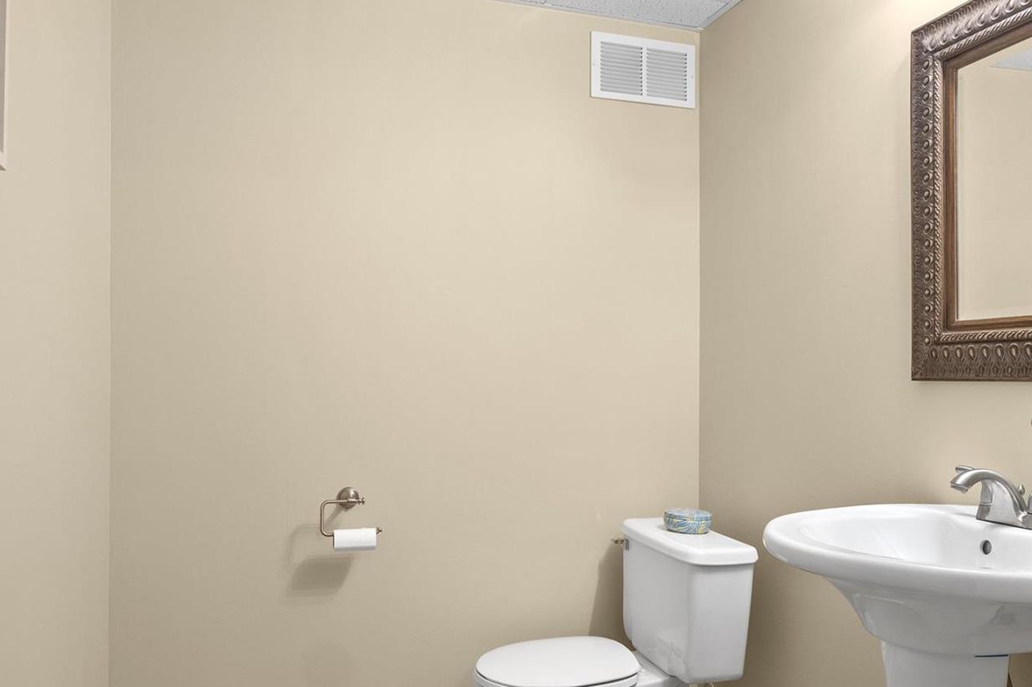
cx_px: 575
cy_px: 391
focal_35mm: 31
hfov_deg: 60.1
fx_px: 888
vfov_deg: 42.2
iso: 400
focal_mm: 12
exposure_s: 1/3
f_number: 8
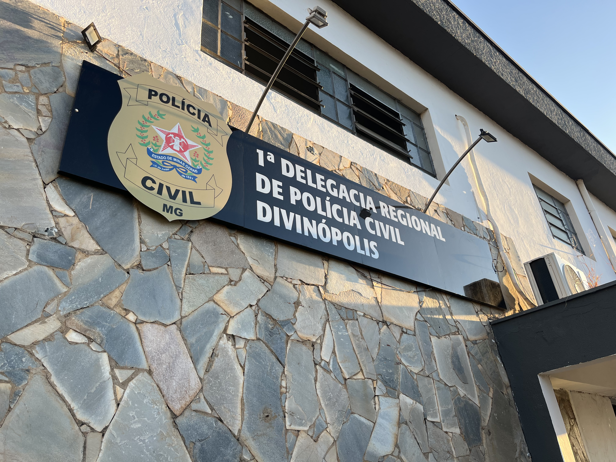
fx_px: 463
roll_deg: +5.7
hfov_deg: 67.3
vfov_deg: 53.1
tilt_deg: +30.9
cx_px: 308
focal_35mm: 26
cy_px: 231
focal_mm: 5.1
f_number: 1.6
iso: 50
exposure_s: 1/442
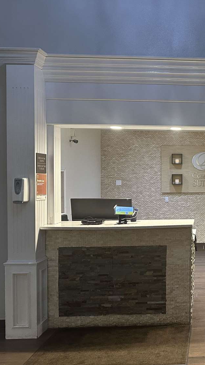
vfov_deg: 56.6
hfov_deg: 30.0
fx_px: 338
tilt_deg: -0.7
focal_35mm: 35
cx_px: 230
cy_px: 182
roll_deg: +0.4
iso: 400
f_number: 1.78
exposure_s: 1/60
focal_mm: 6.86
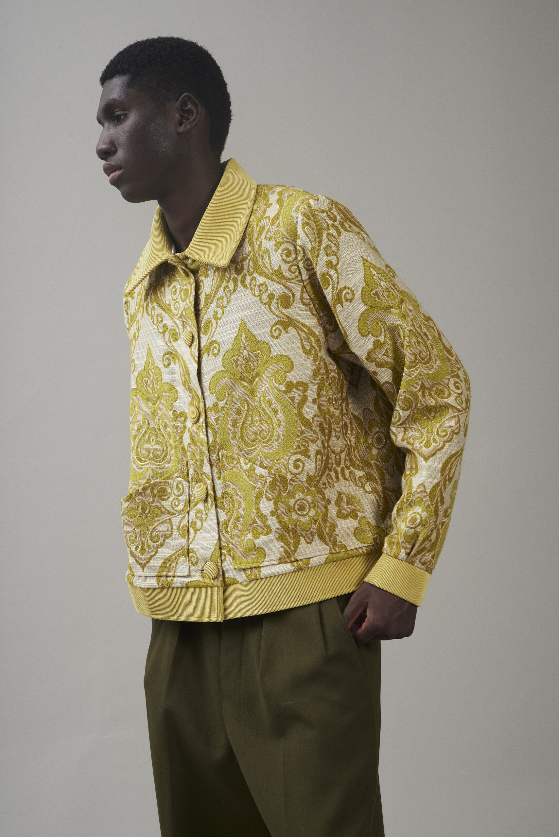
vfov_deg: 21.5
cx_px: 280
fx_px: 2210
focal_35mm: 95
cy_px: 418
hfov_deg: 14.4
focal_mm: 95
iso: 200
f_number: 13
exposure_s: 1/160
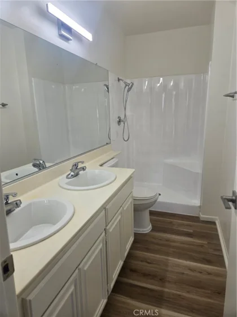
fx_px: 210
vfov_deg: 73.9
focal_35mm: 23
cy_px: 158
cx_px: 118
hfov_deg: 58.9
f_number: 1.8
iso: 50
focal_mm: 5.4
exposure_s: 1/120
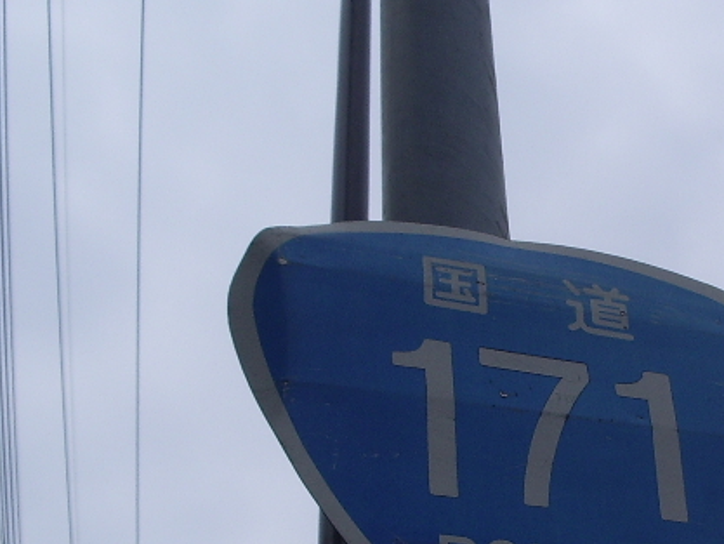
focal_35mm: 86
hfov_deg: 22.6
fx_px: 1799
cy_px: 440
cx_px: 531
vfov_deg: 17.0
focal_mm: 5.8
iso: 50
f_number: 4.3
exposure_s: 1/1500
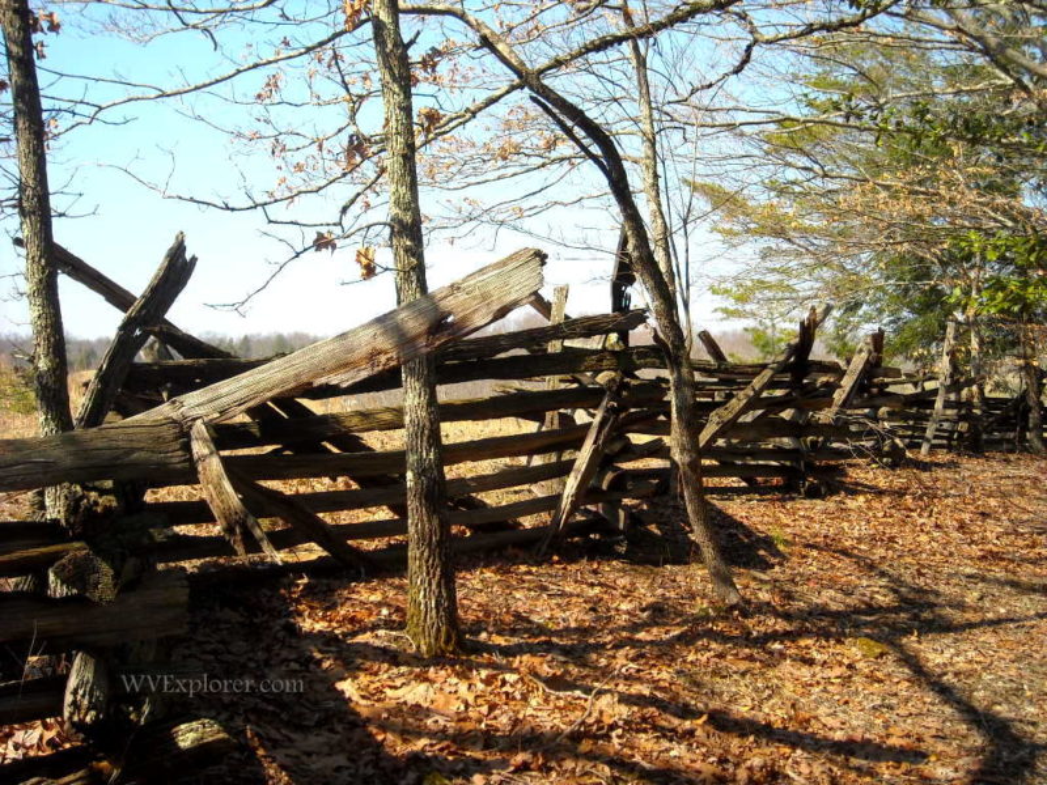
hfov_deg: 38.9
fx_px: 1482
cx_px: 524
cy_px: 392
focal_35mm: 49
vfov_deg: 29.7
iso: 64
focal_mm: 7.92
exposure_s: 1/544
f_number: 3.2
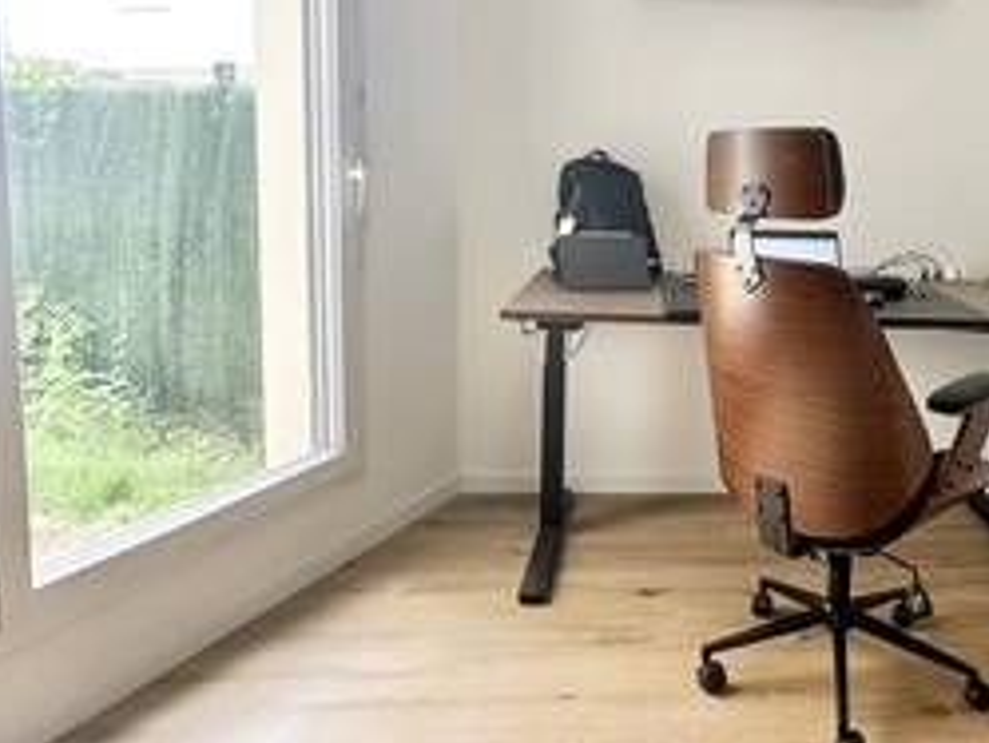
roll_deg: -1.6
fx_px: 858
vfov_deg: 46.3
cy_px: 270
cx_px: 721
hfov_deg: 57.4
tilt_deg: -6.0
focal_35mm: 30
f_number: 2.2
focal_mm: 2.22
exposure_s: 1/99
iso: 125
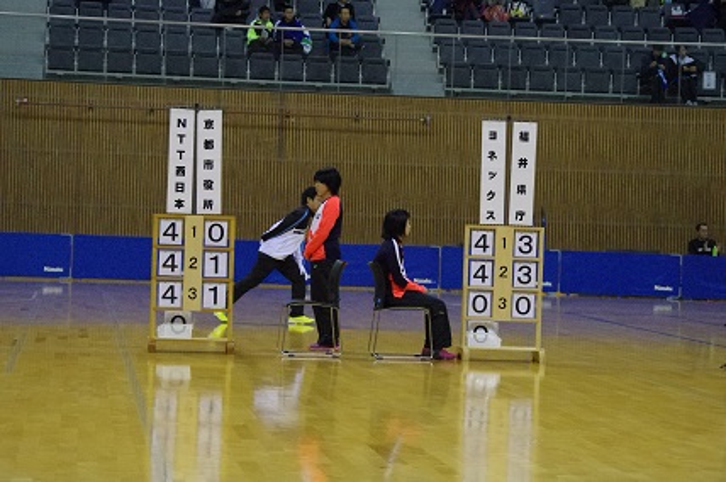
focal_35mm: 117
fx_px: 2356
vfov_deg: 11.7
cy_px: 241
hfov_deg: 17.5
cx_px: 363
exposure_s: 1/640
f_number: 5.6
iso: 6400
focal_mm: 77.5
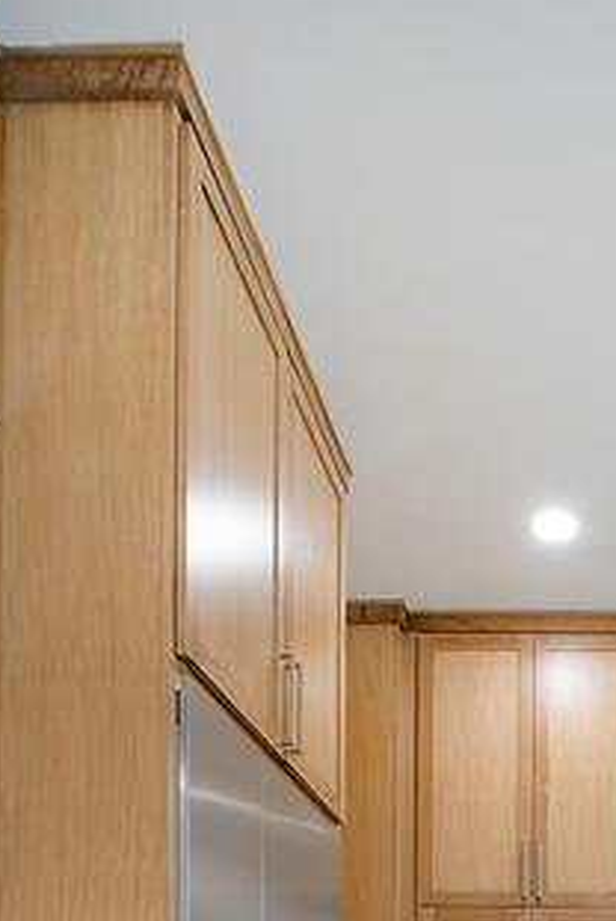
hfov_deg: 33.4
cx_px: 592
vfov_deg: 38.1
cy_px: 1113
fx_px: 947
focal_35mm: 37
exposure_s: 1/15
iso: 100
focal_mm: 10
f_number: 7.1
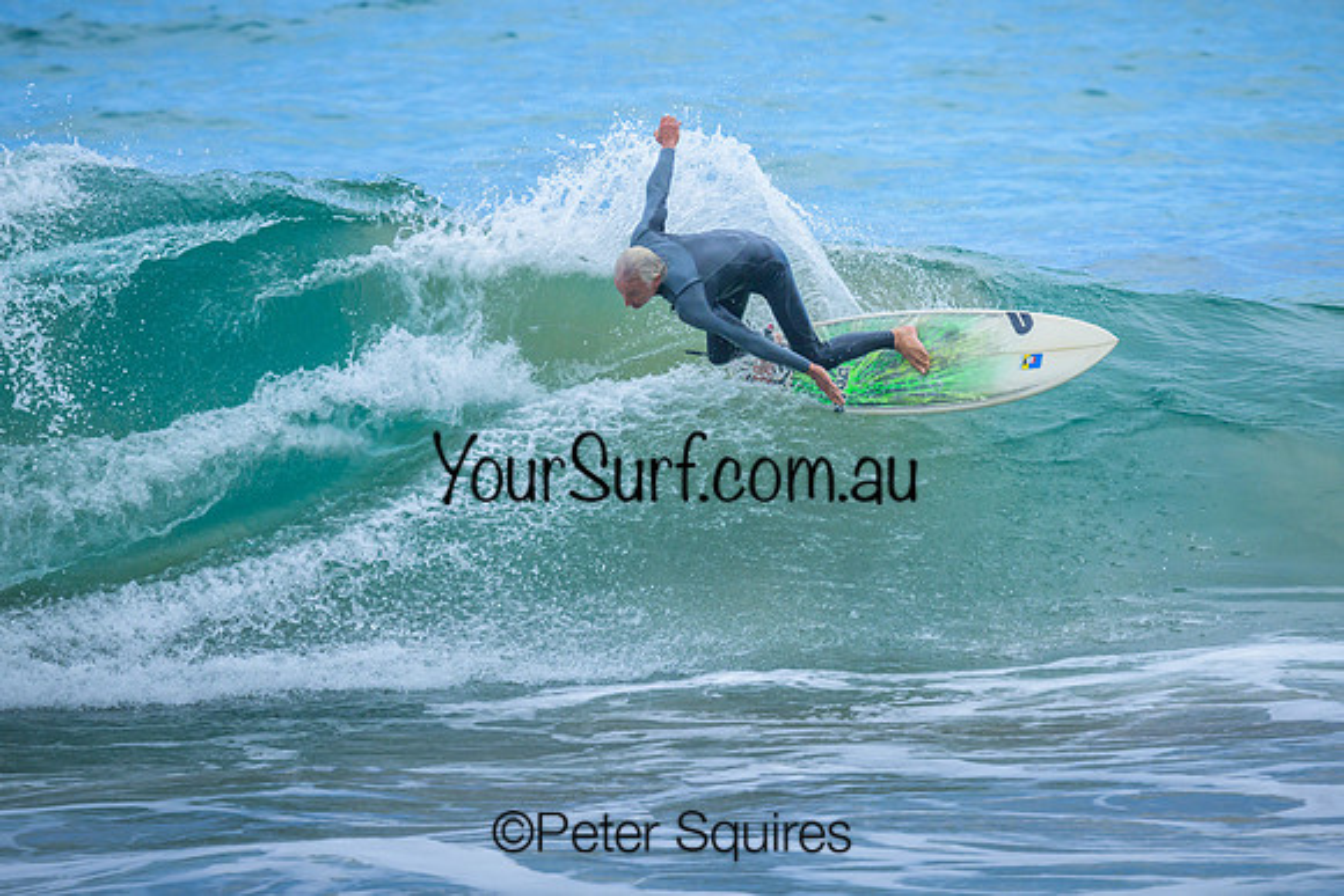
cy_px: 341
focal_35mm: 1099
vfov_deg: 1.3
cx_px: 694
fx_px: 41040
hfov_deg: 1.9
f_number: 6.3
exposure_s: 1/2500
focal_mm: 800
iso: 500
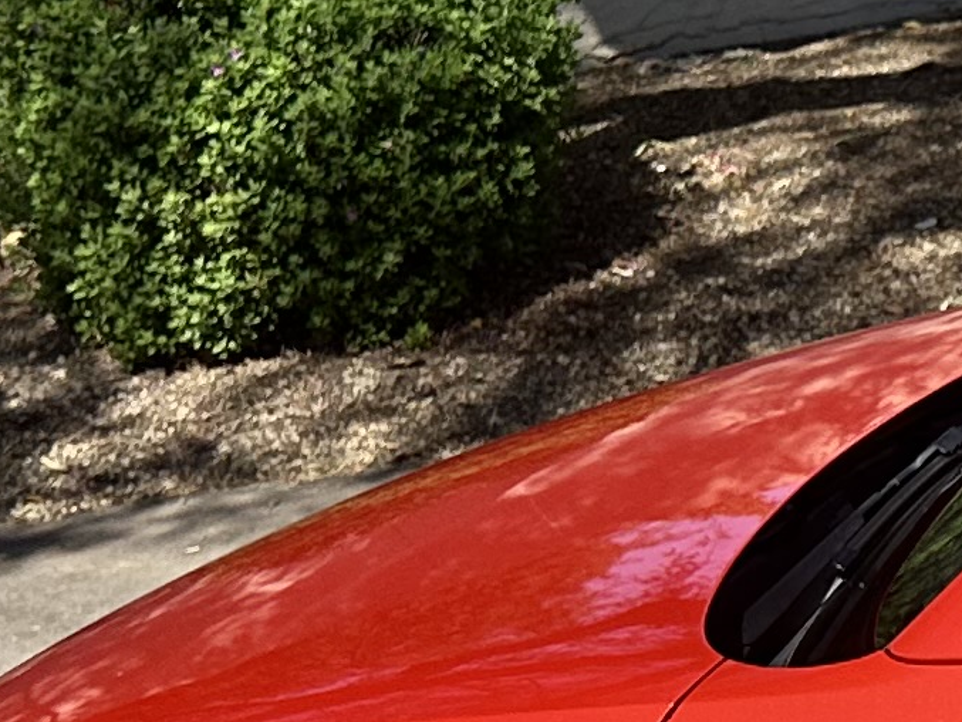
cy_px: 328
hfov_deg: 11.8
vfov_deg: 10.4
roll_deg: +3.8
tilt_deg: -11.9
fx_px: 3975
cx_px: 2120
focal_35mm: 143
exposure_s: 1/3247
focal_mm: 6.86
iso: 80
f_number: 1.78
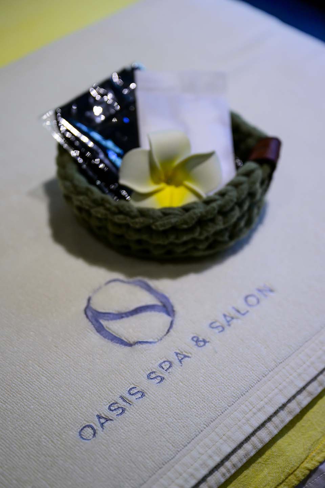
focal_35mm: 66
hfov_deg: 20.6
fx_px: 894
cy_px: 244
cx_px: 162
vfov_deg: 30.5
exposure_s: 1/200
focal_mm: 66
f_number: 2.8
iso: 450
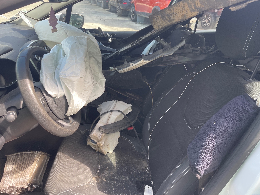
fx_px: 195
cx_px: 130
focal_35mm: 26
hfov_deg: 67.3
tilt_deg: -27.0
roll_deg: -3.9
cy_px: 98
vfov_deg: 53.1
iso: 32
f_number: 1.6
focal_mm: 4.2
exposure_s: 1/201
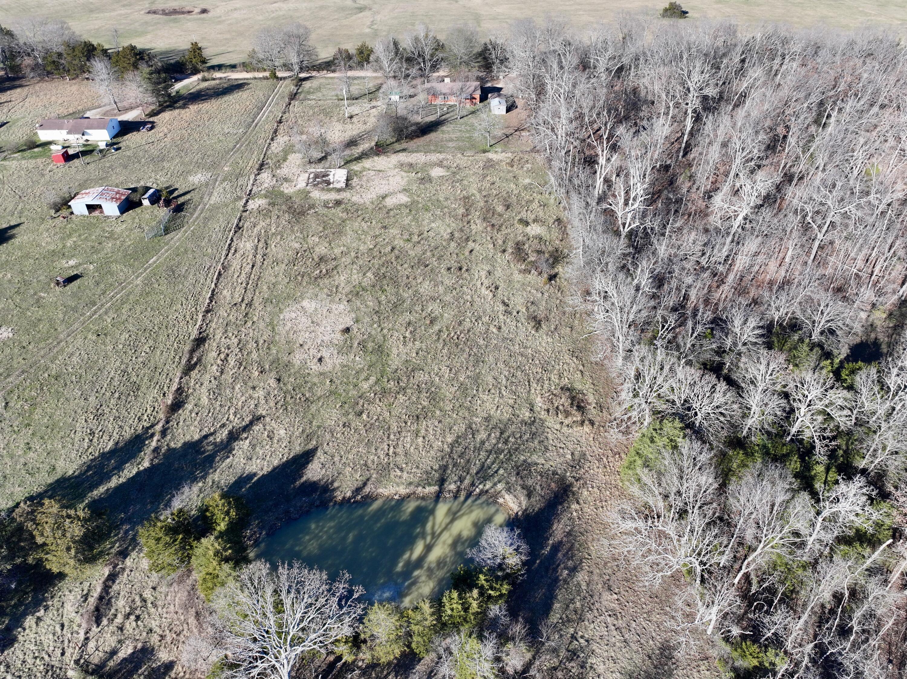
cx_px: 454
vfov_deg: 56.8
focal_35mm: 24
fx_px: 629
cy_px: 340
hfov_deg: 71.6
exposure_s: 1/800
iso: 110
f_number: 2.8
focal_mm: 12.29
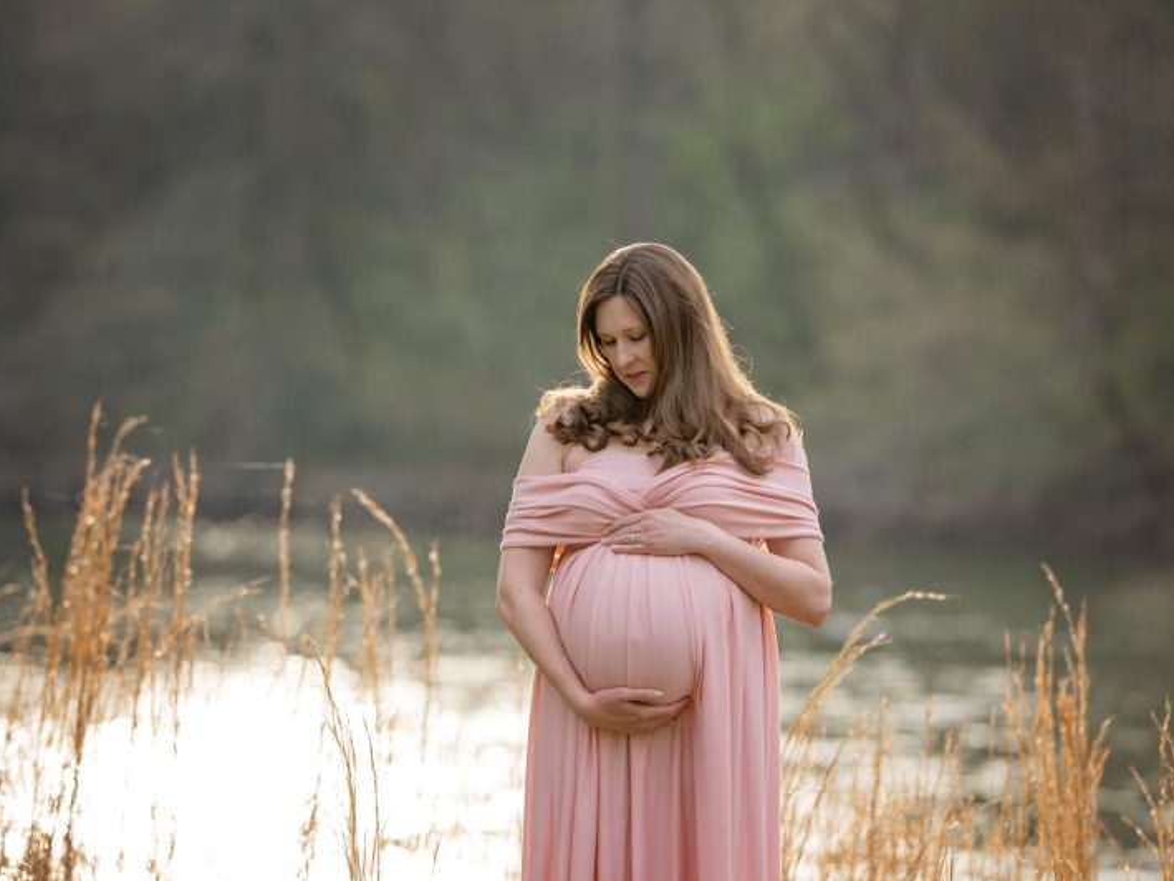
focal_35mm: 217
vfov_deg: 6.8
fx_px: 7361
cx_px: 575
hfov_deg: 9.1
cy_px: 440
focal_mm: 200
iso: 500
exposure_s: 1/1000
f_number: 3.2
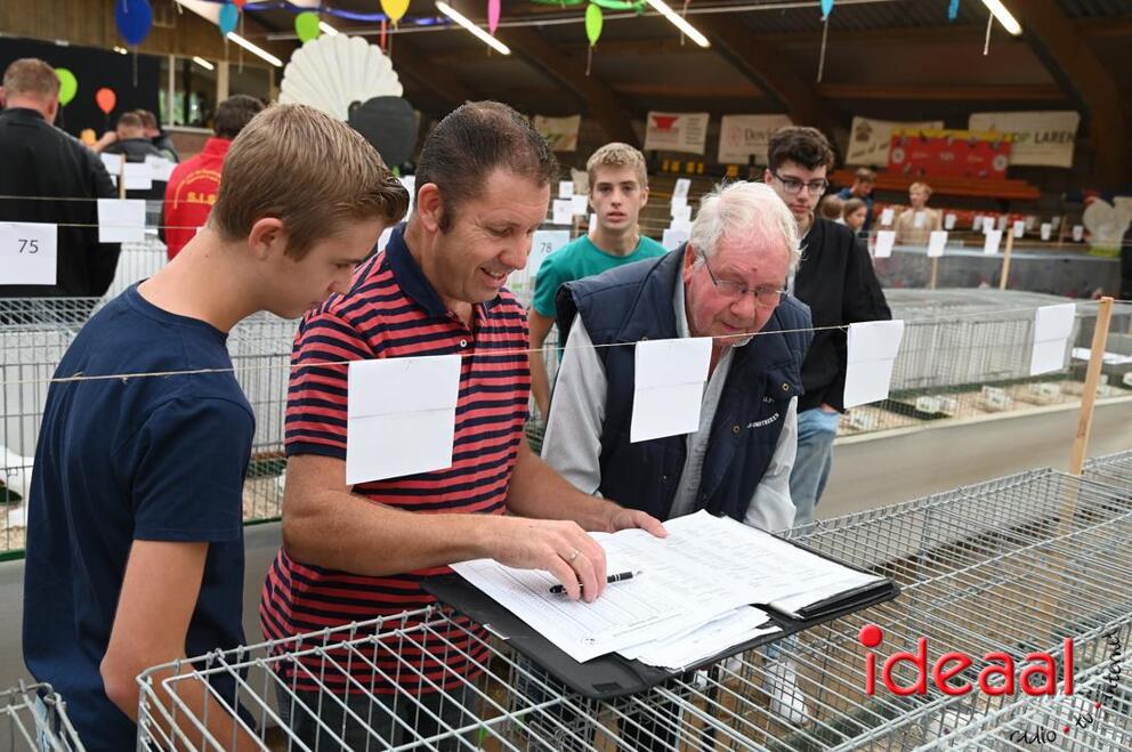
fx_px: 1099
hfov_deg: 54.5
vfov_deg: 37.8
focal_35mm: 35
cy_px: 376
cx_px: 566
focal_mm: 35
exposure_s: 1/100
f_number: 5.6
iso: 1250
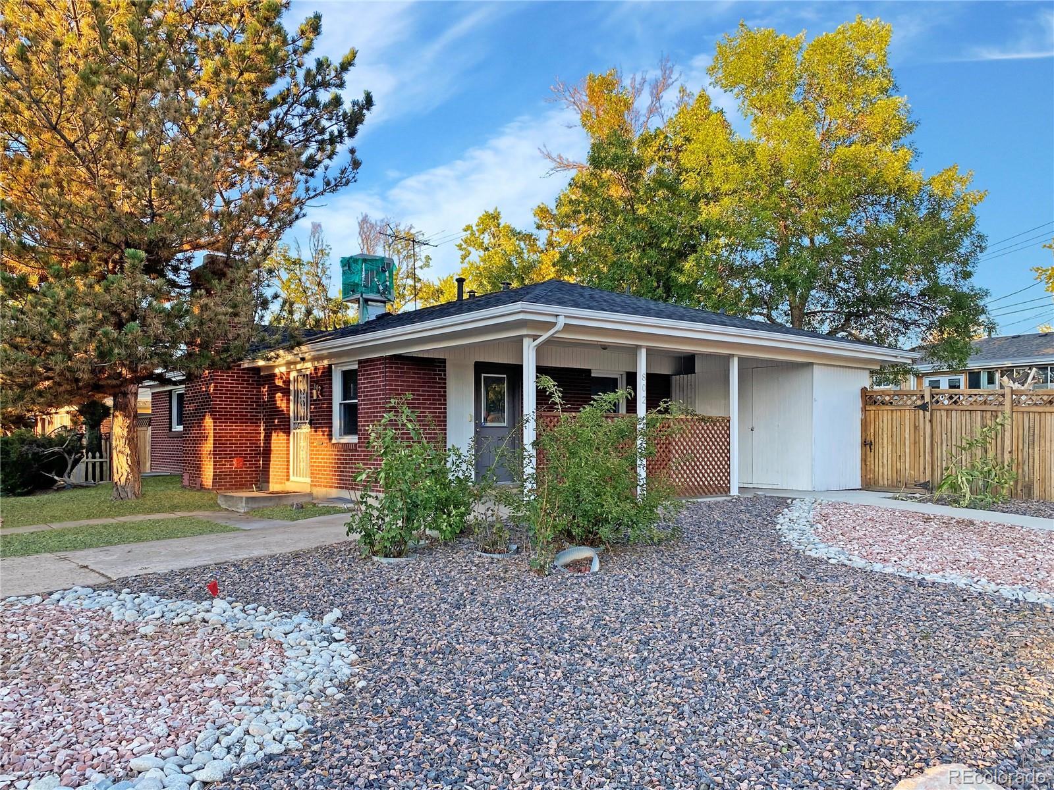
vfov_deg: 53.1
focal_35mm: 26
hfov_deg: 67.3
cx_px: 527
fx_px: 792
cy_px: 395
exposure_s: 1/241
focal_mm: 4.25
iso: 32
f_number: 1.8
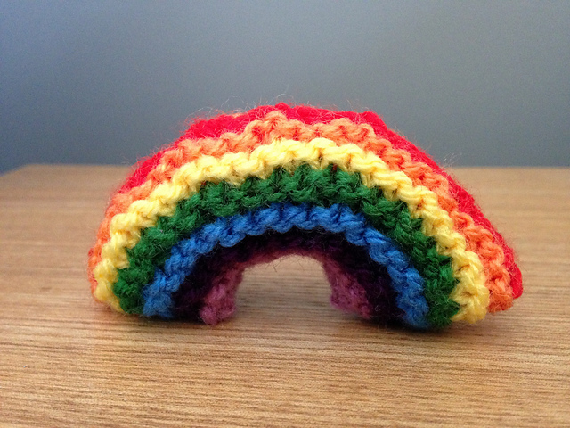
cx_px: 285
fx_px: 543
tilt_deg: -16.0
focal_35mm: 33
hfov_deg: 55.4
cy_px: 214
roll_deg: +1.1
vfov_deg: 42.9
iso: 400
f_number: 2.4
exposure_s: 1/15
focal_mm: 4.12
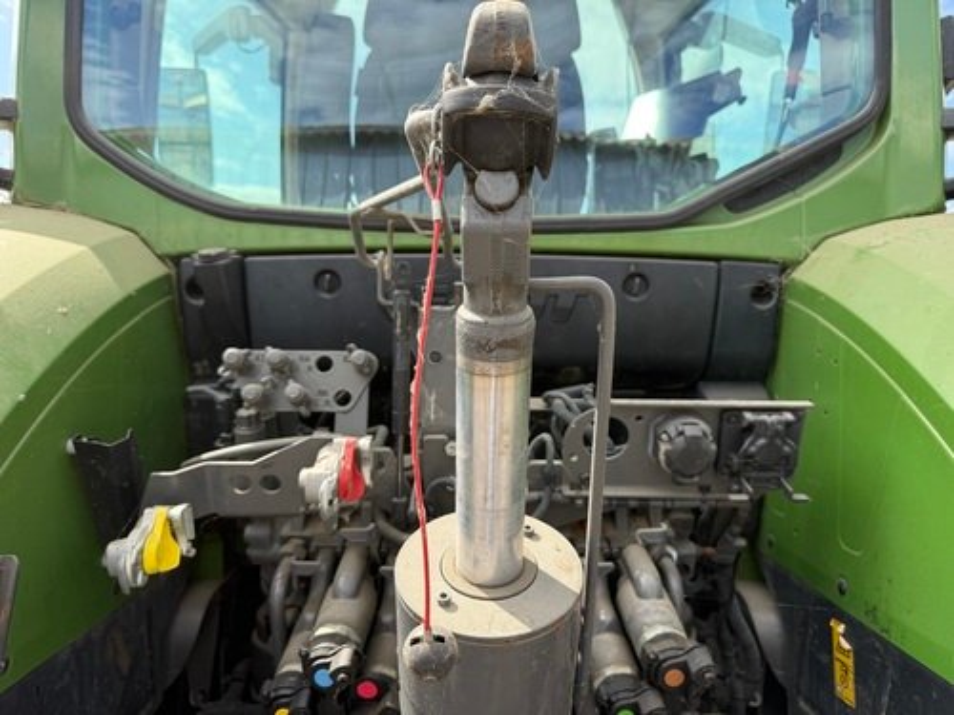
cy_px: 358
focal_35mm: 24
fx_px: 661
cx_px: 477
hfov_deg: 71.6
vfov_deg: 56.8
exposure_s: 1/1618
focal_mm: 6.76
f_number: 1.78
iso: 100
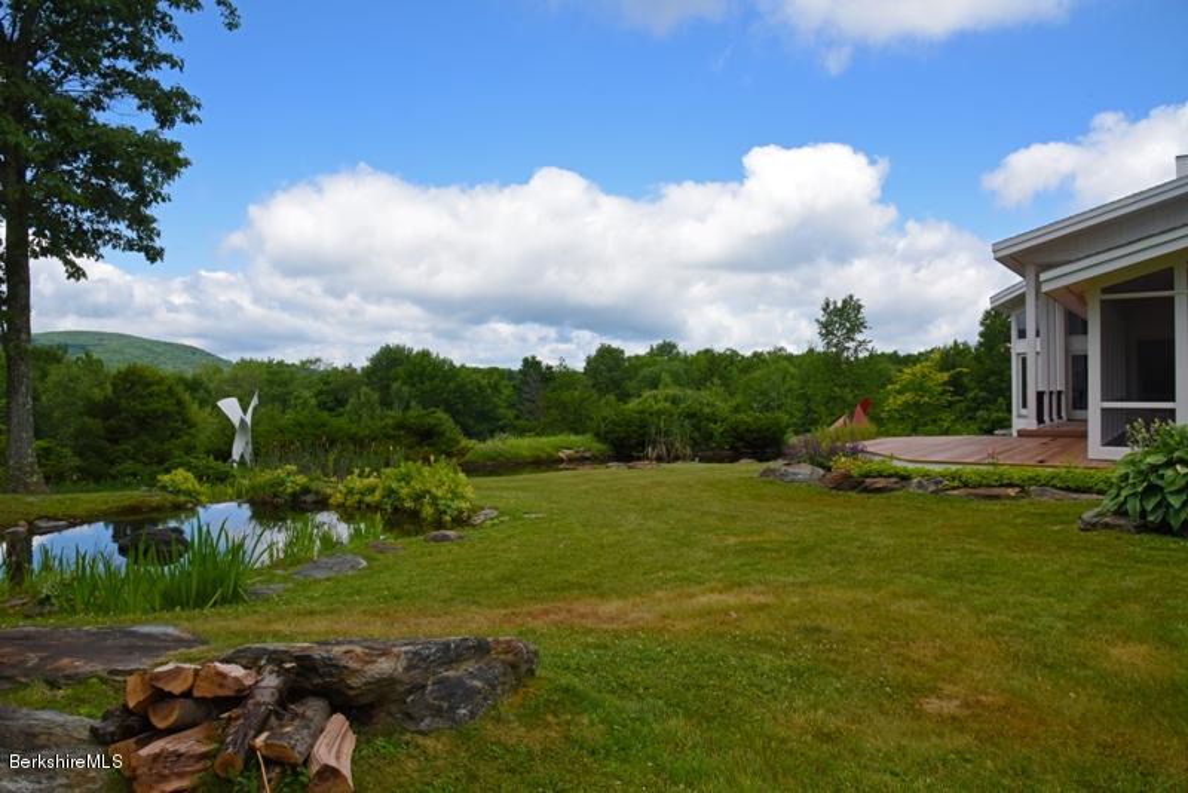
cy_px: 396
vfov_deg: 53.2
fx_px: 792
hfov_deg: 73.7
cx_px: 594
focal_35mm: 24
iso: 640
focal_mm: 24
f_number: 18
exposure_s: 1/160
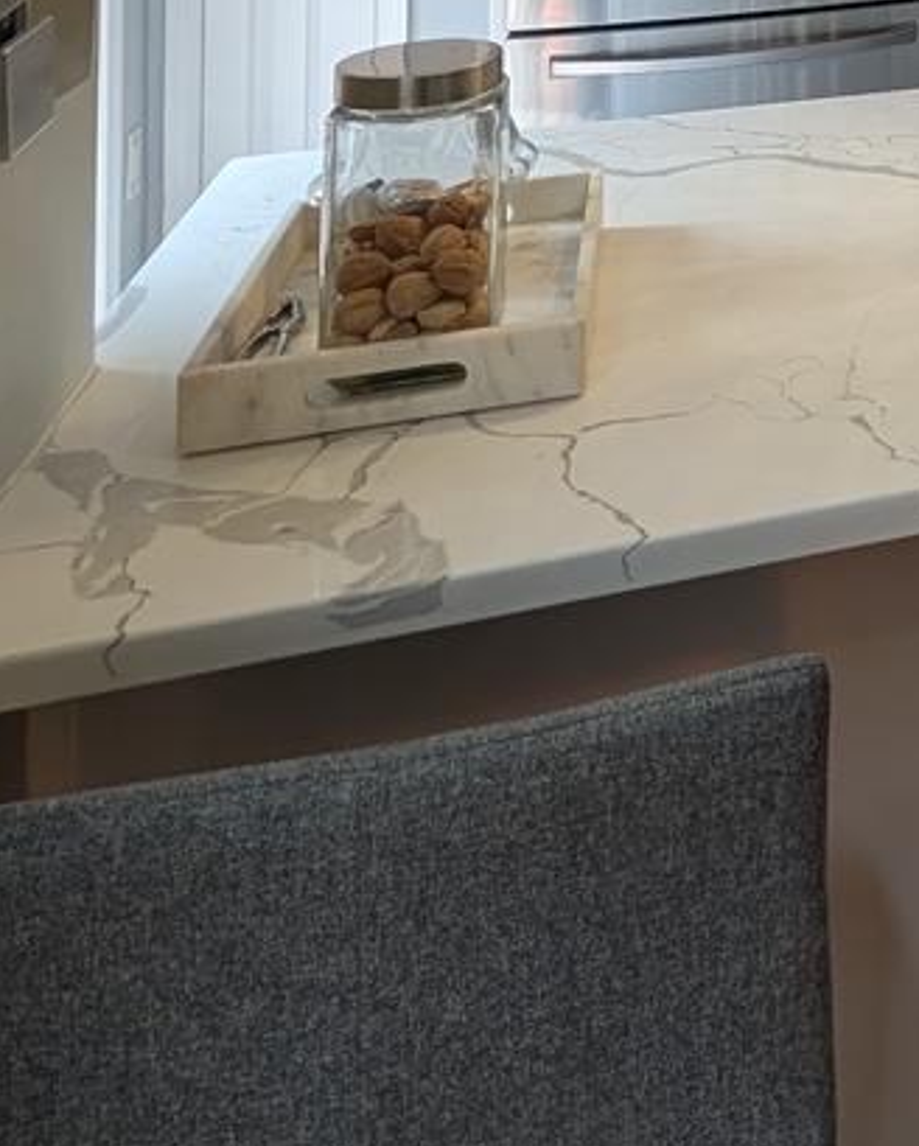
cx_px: 1255
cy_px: -451
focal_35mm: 44
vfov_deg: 30.1
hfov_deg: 27.4
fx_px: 1494
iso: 48
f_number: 1.7
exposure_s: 1/149
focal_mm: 2.02
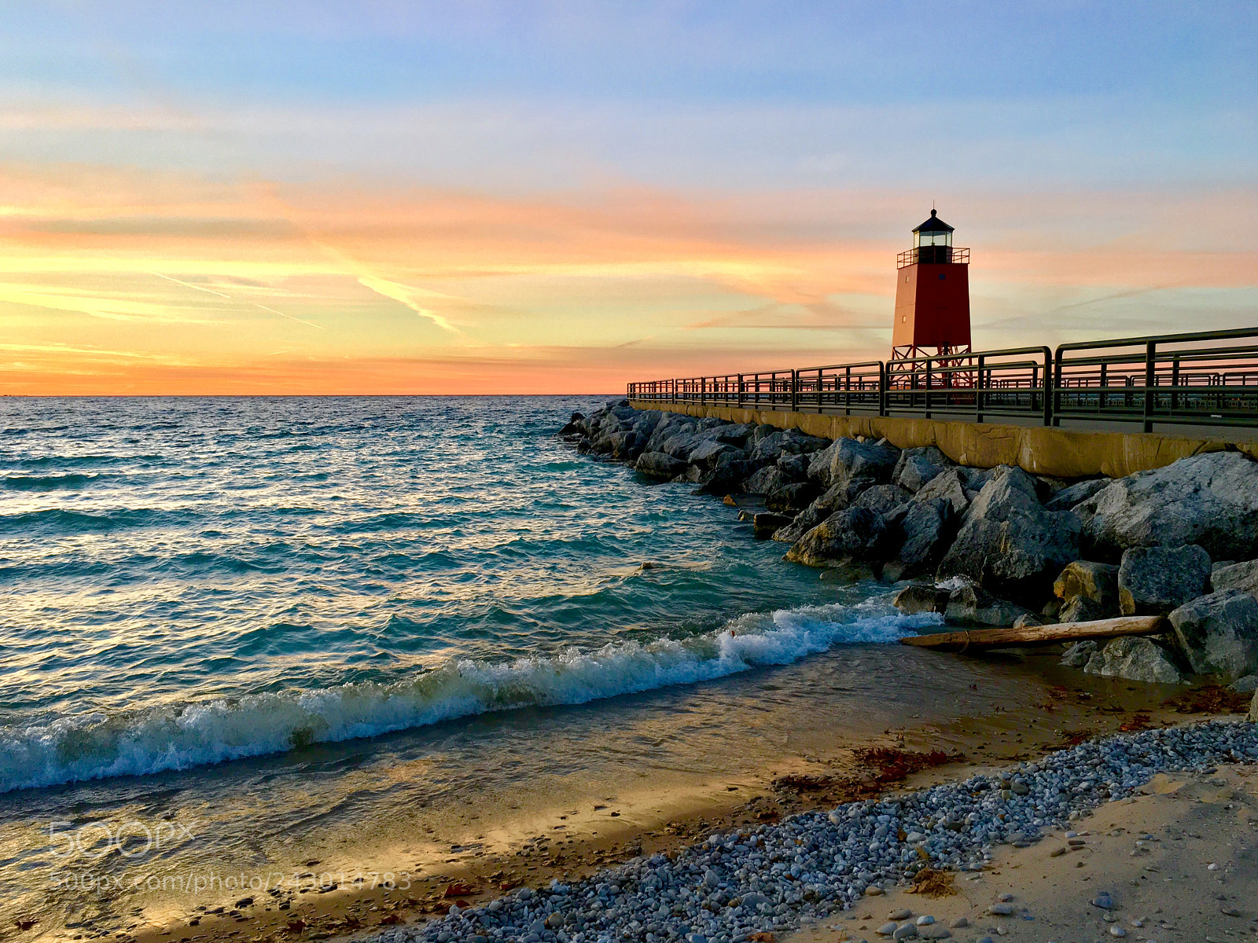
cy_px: 472
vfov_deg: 48.2
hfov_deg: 61.7
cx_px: 629
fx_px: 1054
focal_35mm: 29
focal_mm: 4.15
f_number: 2.2
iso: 40
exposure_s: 1/120
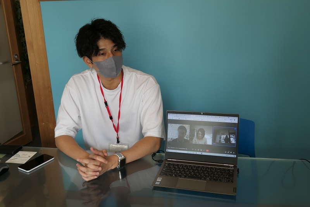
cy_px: 104
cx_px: 155
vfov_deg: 37.8
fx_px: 301
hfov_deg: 54.4
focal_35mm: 35
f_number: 3.7
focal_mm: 12.8
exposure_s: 1/80
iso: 250
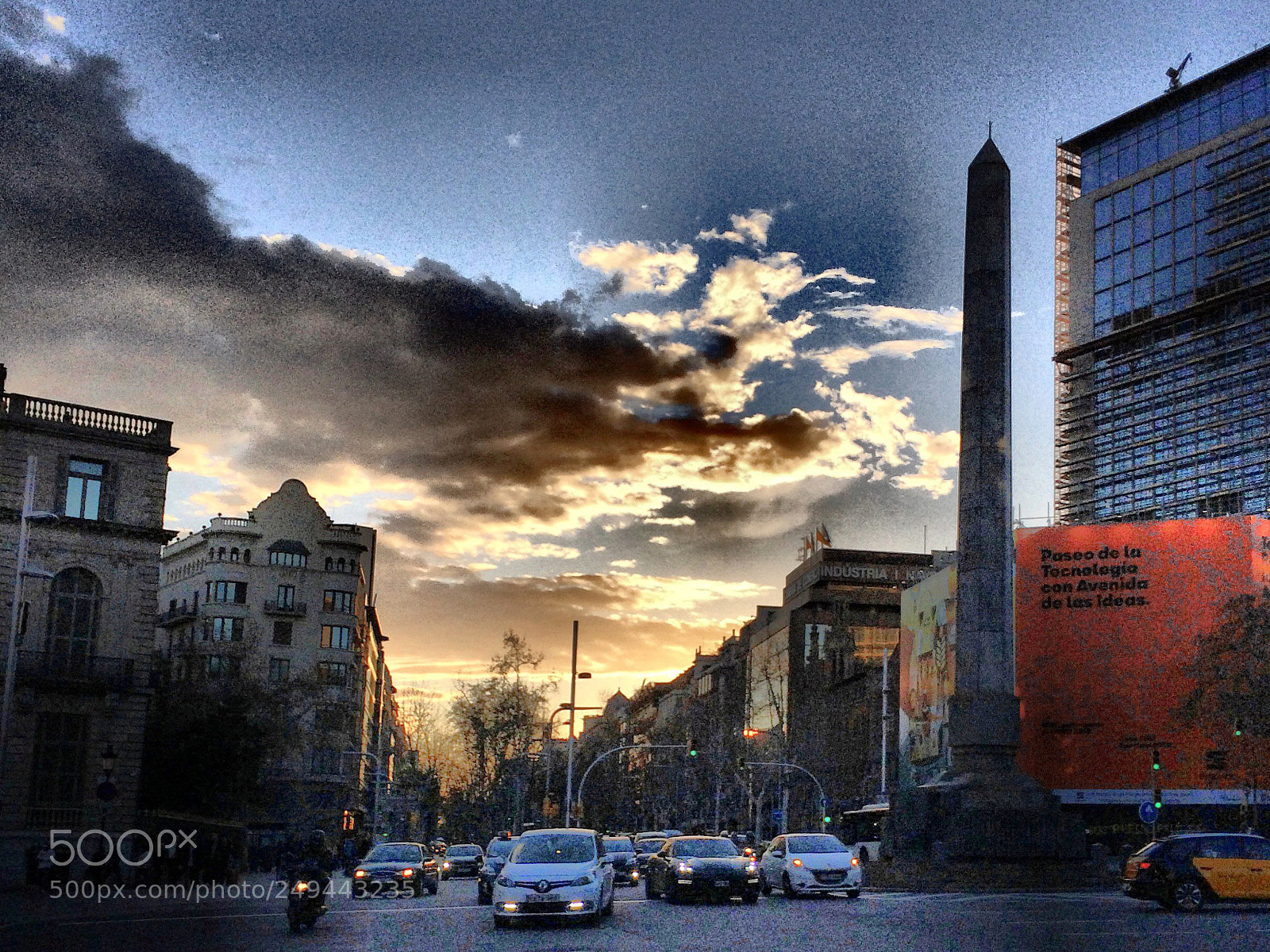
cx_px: 635
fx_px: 1064
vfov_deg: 48.2
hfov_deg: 61.7
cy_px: 476
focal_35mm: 29
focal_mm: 4.15
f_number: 2.2
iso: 32
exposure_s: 1/3731
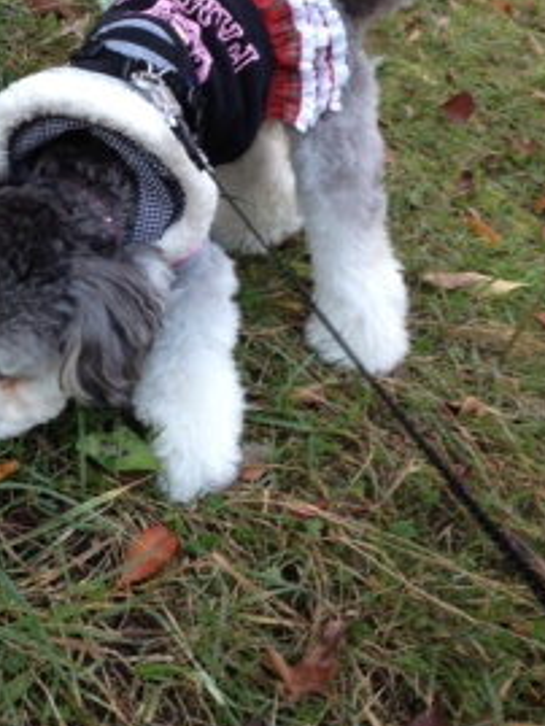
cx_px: 162
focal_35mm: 52
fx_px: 1091
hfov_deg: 27.8
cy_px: 248
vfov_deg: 36.5
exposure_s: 1/24
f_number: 2.4
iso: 50
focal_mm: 4.28
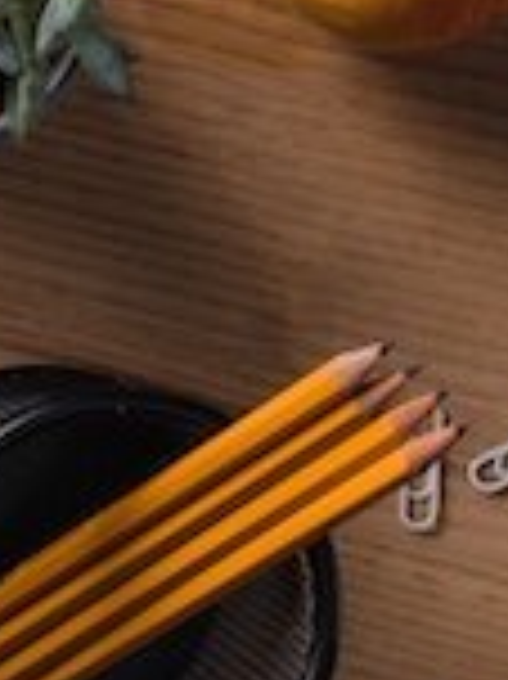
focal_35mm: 287
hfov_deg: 4.9
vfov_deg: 6.9
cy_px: -146
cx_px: -1065
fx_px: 5624
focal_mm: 50
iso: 400
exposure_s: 1/125
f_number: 9
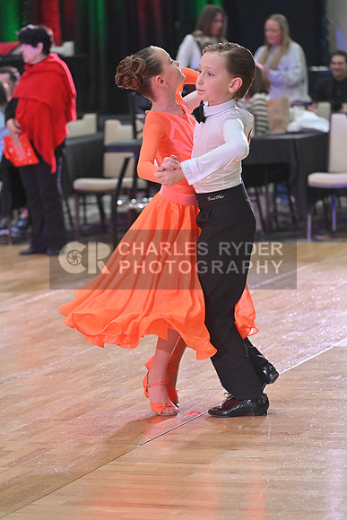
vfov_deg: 15.2
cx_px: 174
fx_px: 1951
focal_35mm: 135
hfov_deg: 10.2
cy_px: 260
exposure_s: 1/320
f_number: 4.5
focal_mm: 135
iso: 3200
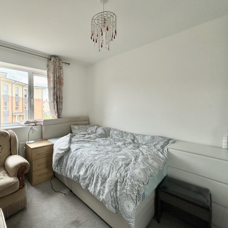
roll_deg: -0.5
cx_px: 86
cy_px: 111
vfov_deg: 84.0
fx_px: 127
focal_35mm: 17
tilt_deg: -1.1
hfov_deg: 82.5
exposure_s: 1/193
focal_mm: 2.22
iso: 40
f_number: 2.2
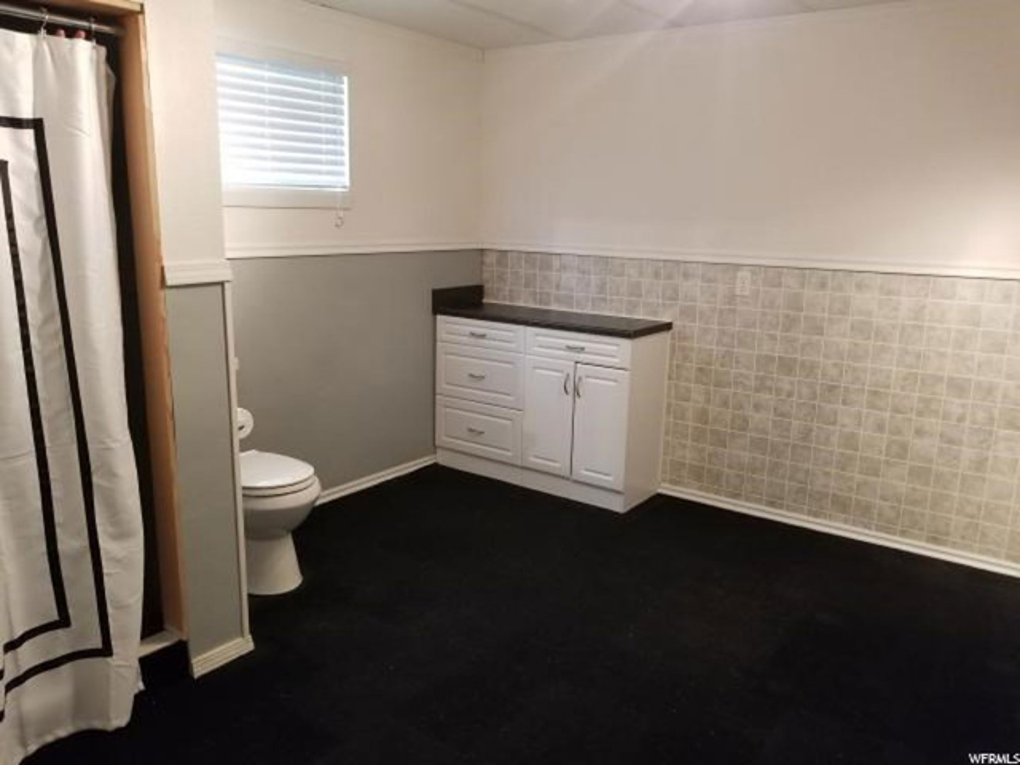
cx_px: 510
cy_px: 382
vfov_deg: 53.1
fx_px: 766
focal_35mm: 26
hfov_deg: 67.3
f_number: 1.7
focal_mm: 4.25
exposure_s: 1/30
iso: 250
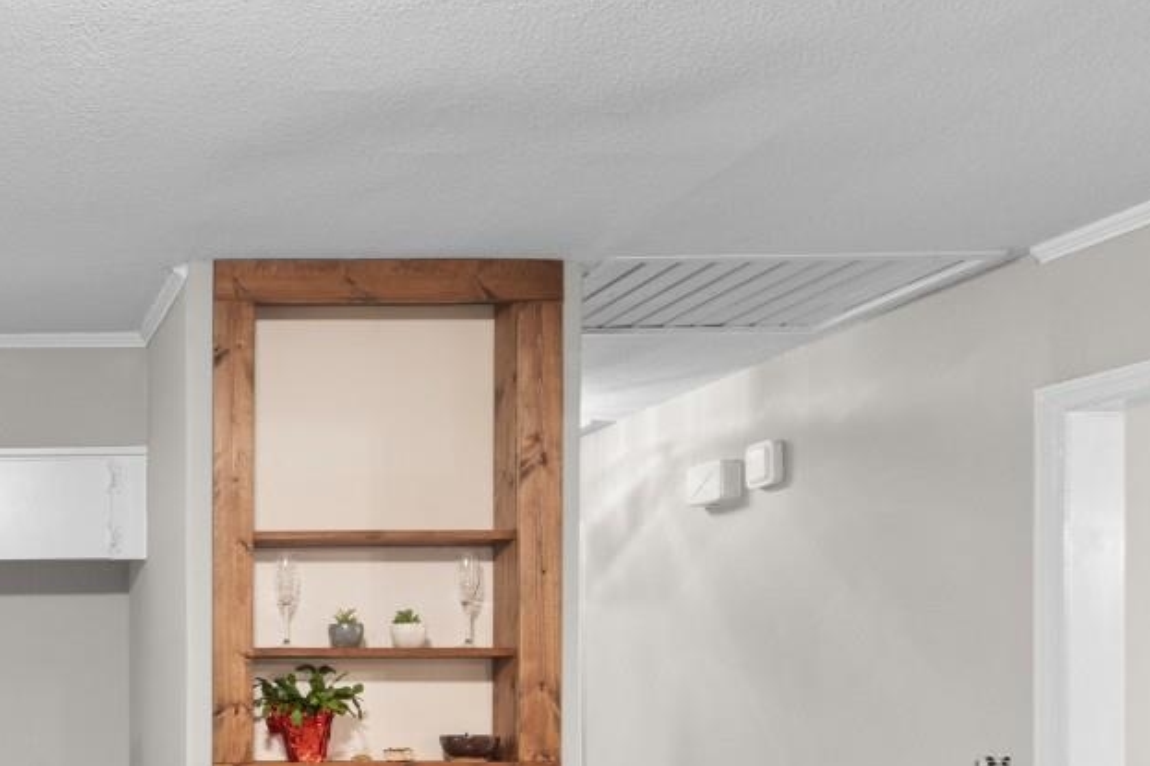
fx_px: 1245
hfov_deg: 40.1
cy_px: 696
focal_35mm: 39
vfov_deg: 32.4
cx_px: -118
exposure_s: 1.6
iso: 100
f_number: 4.5
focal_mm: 10
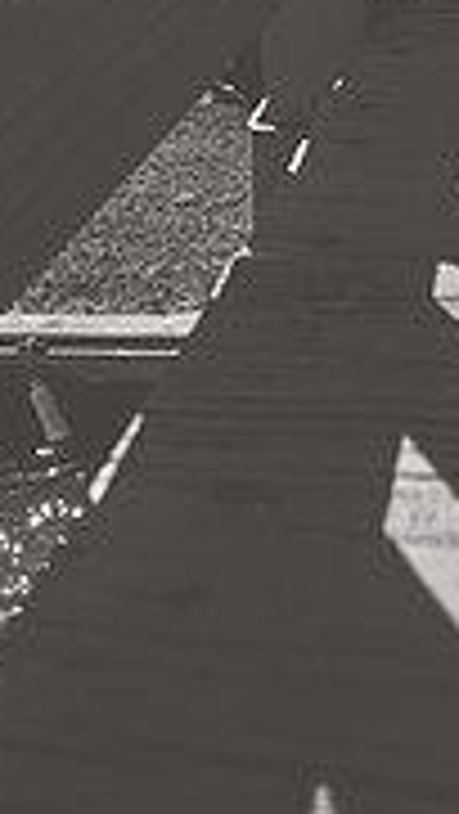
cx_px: 428
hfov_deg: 24.6
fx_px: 1016
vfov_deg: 36.4
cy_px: -99
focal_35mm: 47
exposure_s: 1/1000
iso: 250
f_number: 9
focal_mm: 18
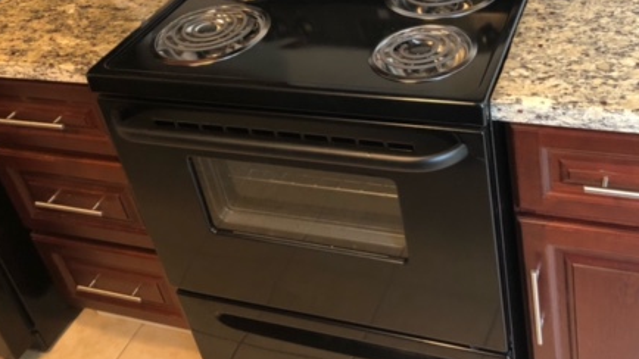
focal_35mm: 45
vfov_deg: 25.8
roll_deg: +10.5
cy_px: 46
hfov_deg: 45.2
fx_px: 762
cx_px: 381
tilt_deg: -29.7
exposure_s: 1/13
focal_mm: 3.99
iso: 100
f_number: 1.8
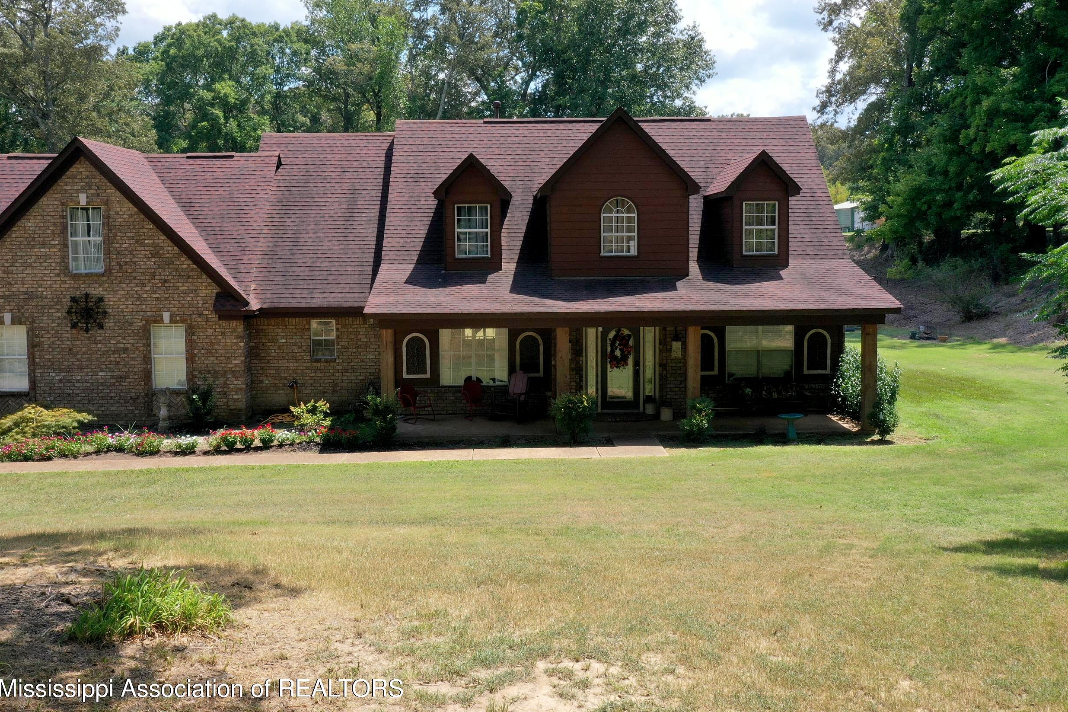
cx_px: 519
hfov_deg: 55.8
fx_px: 1009
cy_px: 294
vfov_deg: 38.8
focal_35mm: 34
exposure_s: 1/120
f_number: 9
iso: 100
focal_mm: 10.26
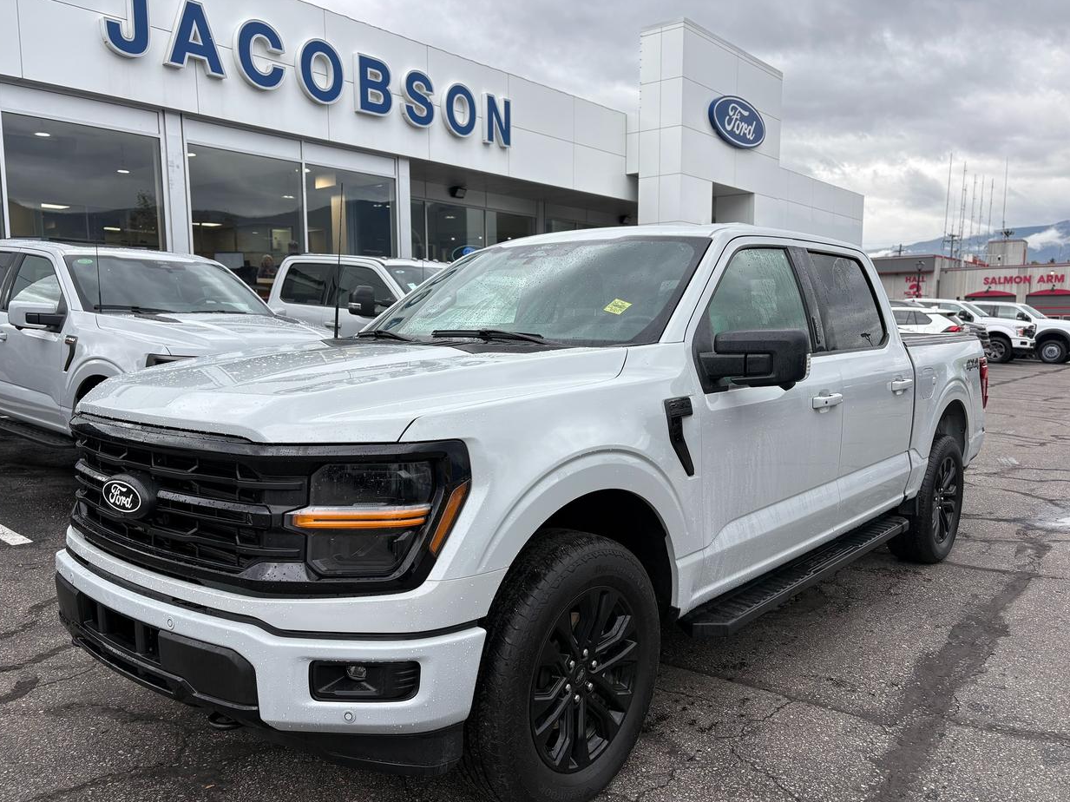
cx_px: 530
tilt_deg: -6.8
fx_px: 834
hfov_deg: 65.3
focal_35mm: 27
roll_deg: +0.5
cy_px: 413
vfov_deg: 51.3
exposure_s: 1/680
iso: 50
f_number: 1.6
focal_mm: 5.96
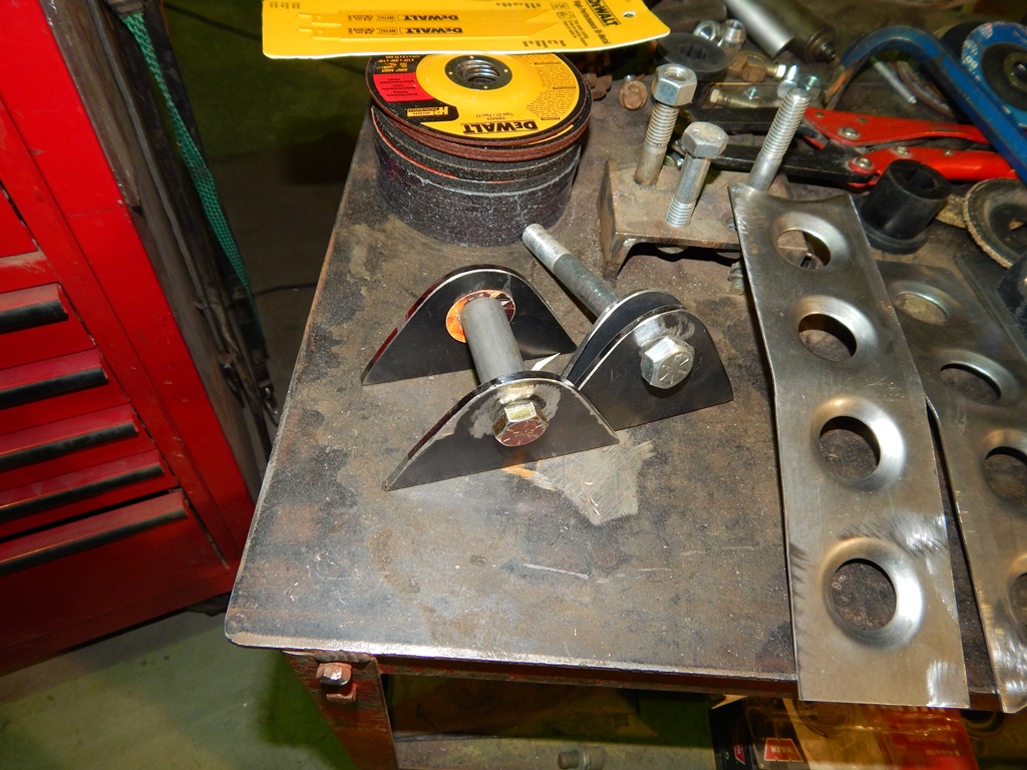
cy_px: 385
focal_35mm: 22
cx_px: 514
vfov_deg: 61.1
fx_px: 653
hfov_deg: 76.4
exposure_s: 1/30
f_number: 3
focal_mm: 4
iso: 200
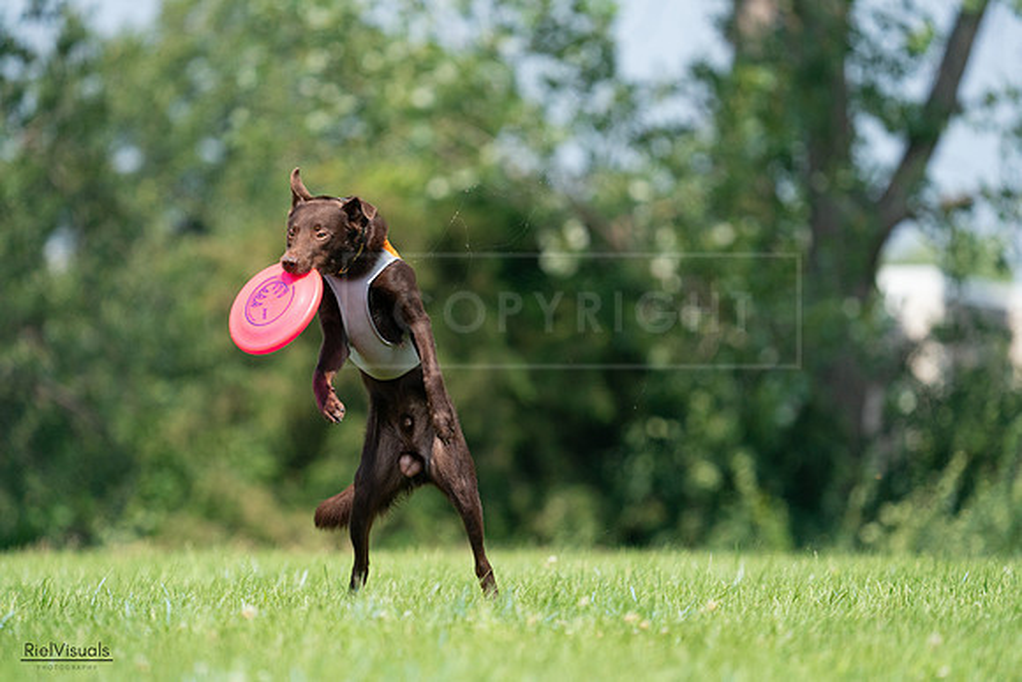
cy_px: 341
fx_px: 12096
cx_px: 511
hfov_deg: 4.8
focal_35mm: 426
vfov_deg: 3.2
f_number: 6.3
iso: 1600
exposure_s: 1/4000
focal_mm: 426
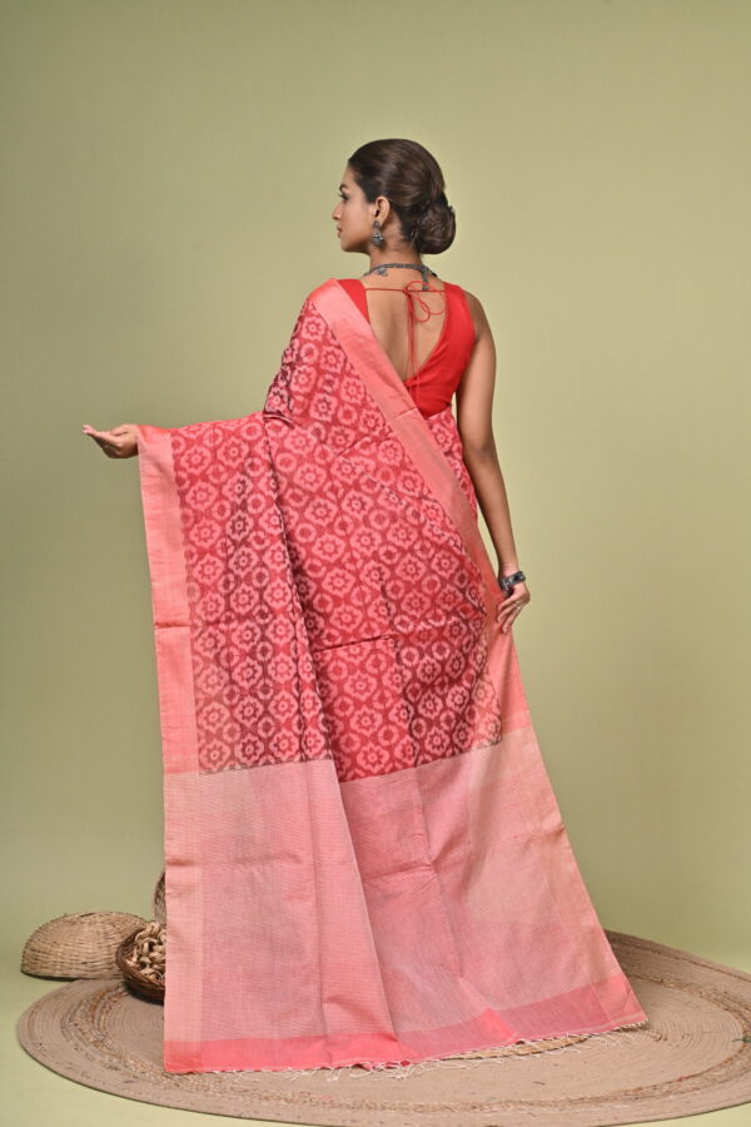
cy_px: 564
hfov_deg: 16.1
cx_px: 376
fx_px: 2660
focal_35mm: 85
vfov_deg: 23.9
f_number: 8
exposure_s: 1/160
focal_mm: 85
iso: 400
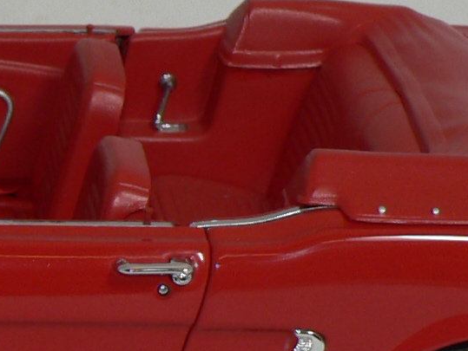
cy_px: 207
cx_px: -65
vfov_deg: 5.3
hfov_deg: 7.0
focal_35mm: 280
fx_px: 3788
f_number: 3.2
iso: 80
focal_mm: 9.8
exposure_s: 1/60
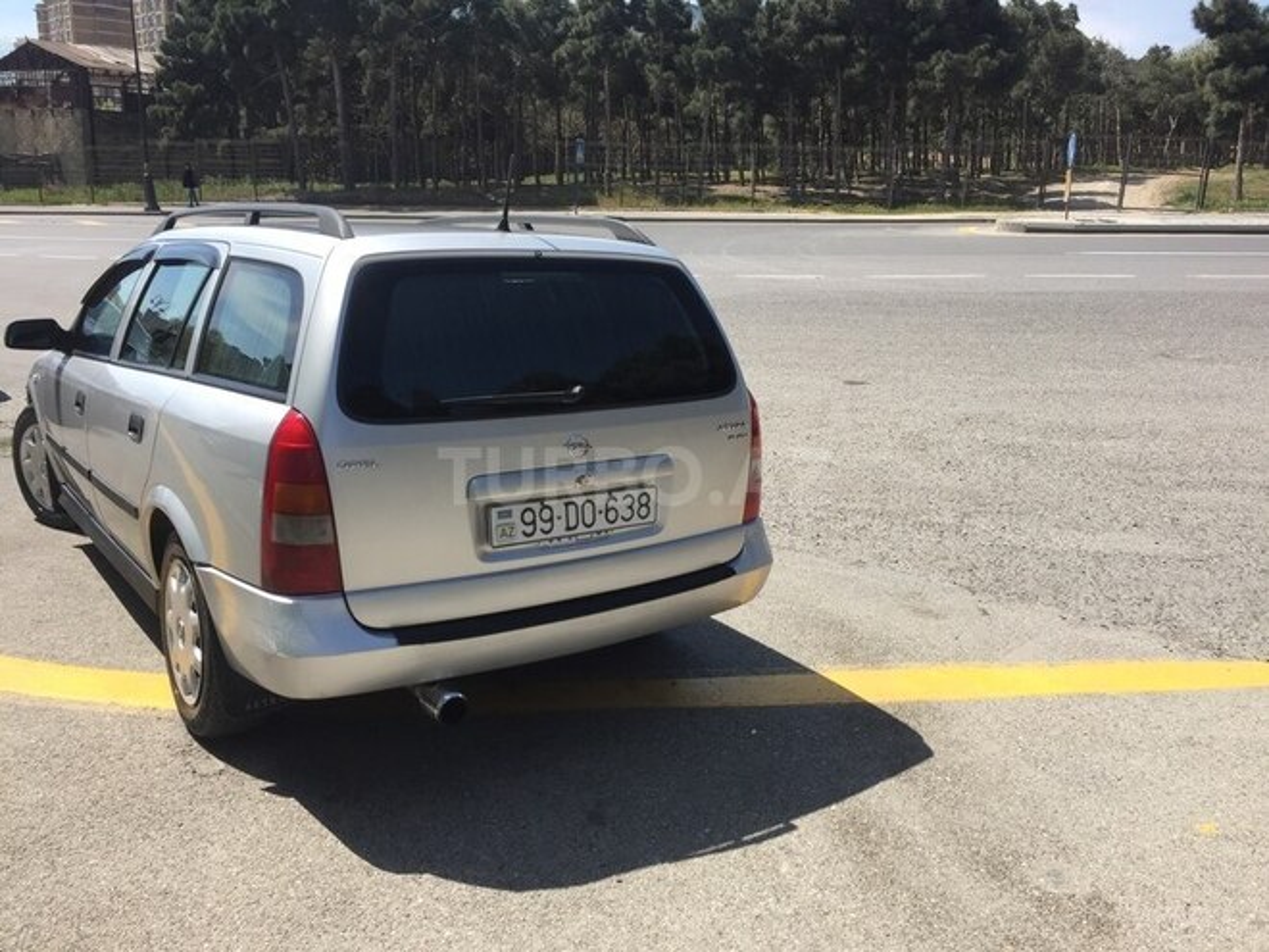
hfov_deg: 61.7
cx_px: 634
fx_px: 1063
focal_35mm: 29
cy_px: 476
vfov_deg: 48.2
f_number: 2.2
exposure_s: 1/1319
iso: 32
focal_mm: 4.15
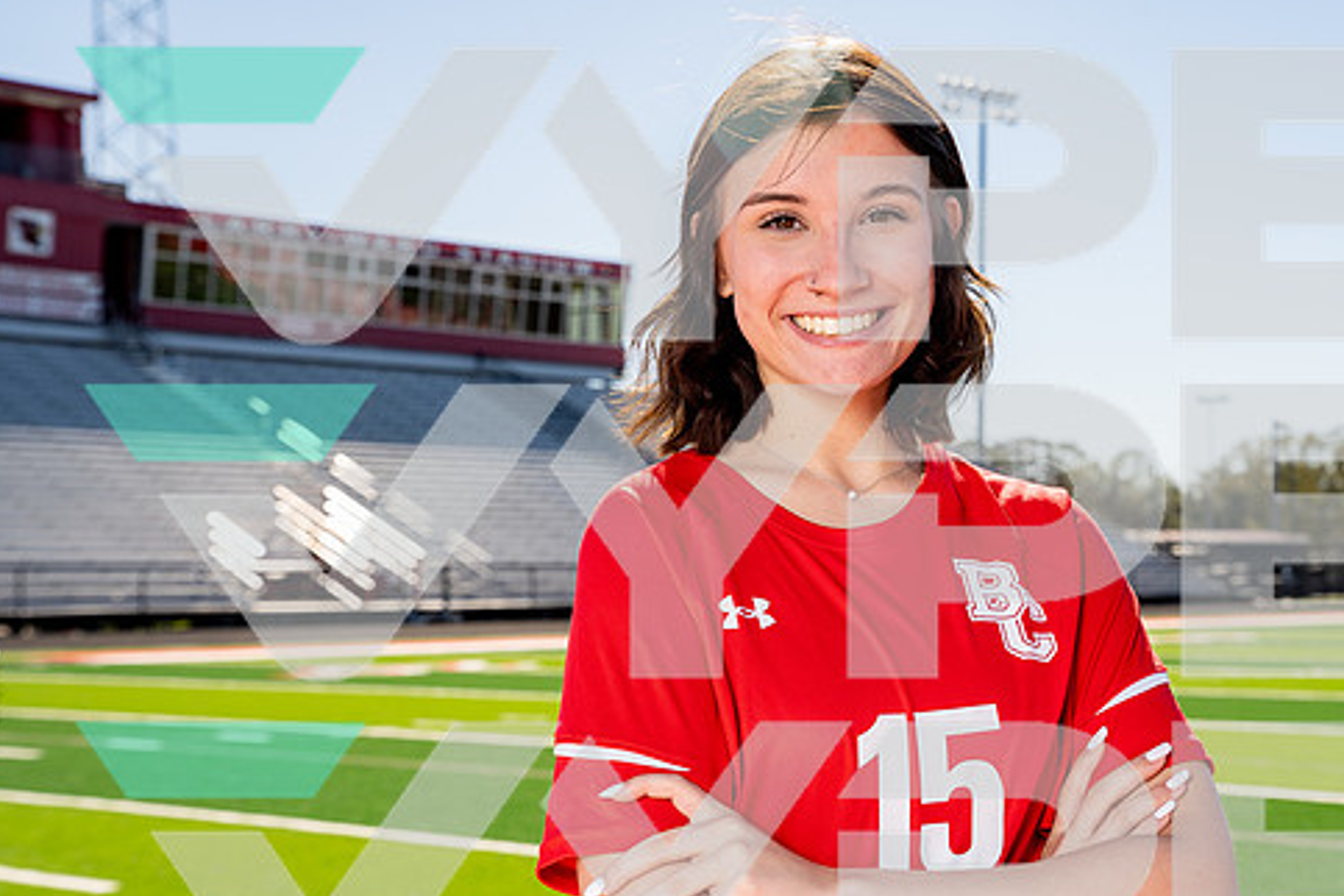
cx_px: 793
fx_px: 2464
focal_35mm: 66
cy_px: 533
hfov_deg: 30.4
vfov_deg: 20.6
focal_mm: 55
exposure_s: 1/250
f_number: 7.1
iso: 100
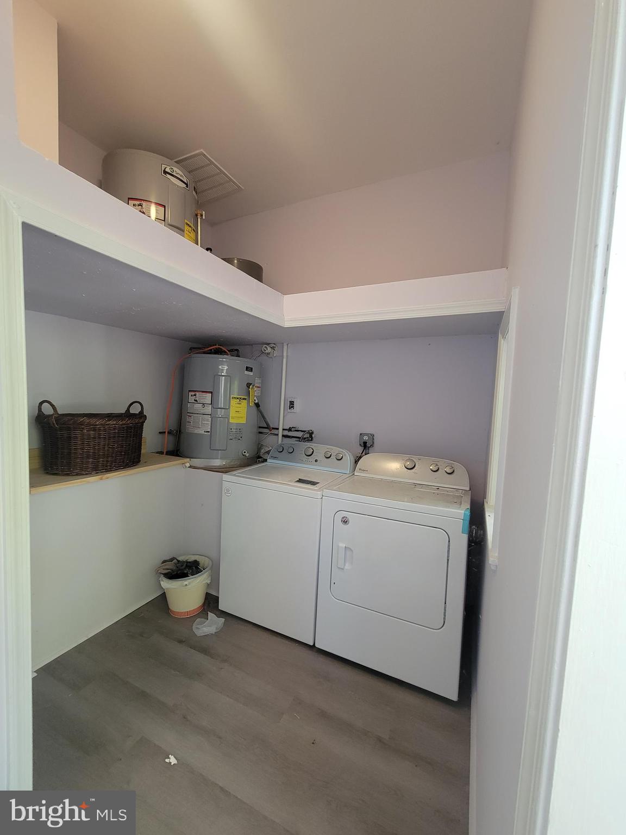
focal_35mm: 13
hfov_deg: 89.9
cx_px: 313
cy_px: 418
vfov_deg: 106.2
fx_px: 313
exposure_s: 1/60
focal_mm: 2.2
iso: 200
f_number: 2.2
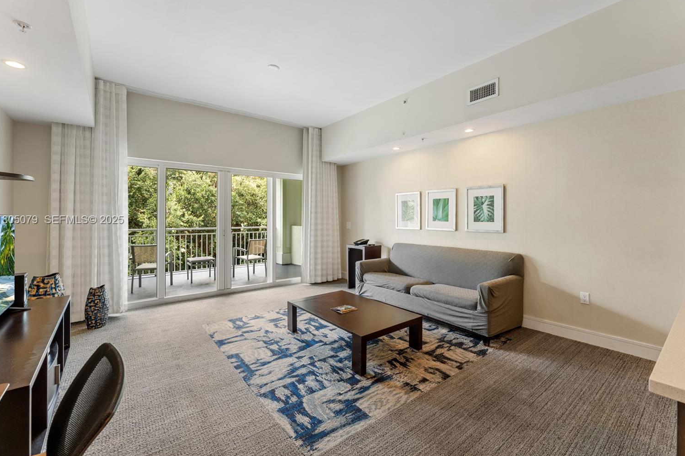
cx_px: 348
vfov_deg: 77.3
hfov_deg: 100.4
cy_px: 220
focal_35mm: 15
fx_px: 285
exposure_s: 1/3
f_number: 9
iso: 640
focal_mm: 14
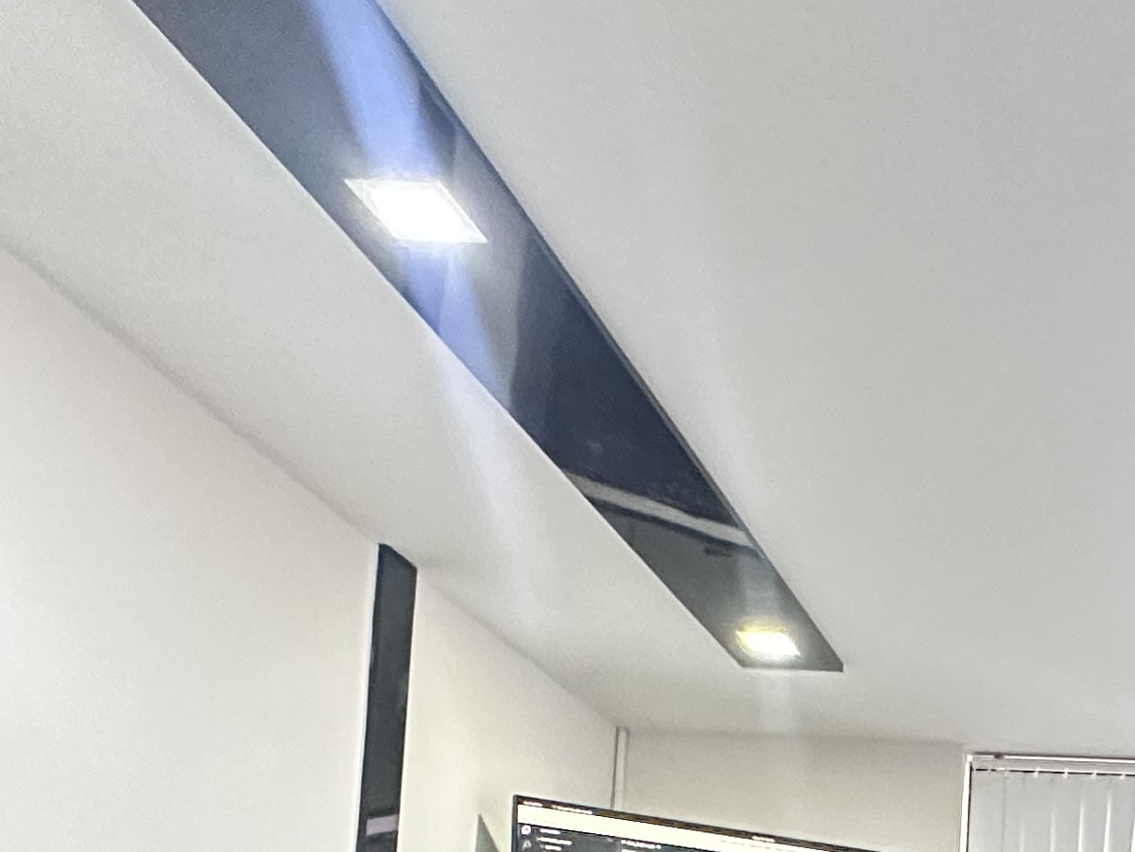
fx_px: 1541
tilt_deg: +4.1
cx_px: 1237
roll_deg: -1.8
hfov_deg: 35.0
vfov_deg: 26.8
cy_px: 1063
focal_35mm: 47
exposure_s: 1/60
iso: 1000
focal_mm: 2.22
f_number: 2.2
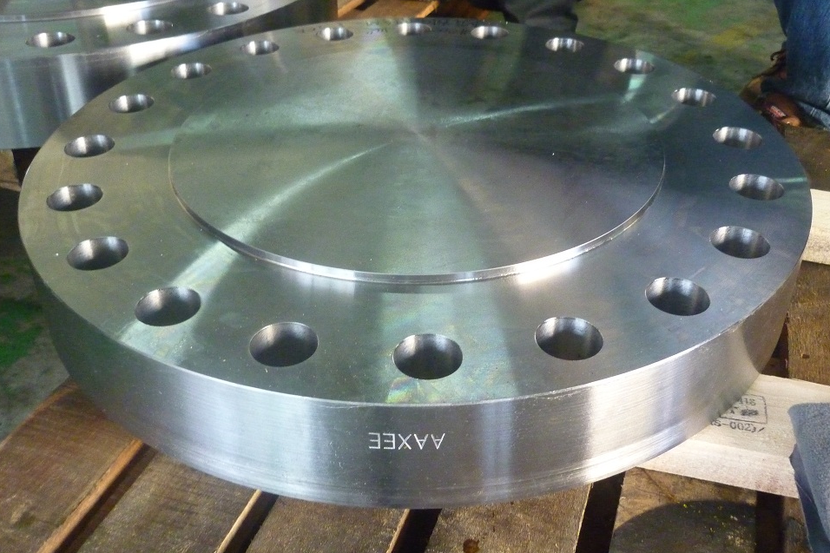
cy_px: 241
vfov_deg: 35.9
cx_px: 431
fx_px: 853
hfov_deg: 51.9
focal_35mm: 37
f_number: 2.9
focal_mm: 5.9
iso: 800
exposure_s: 1/50
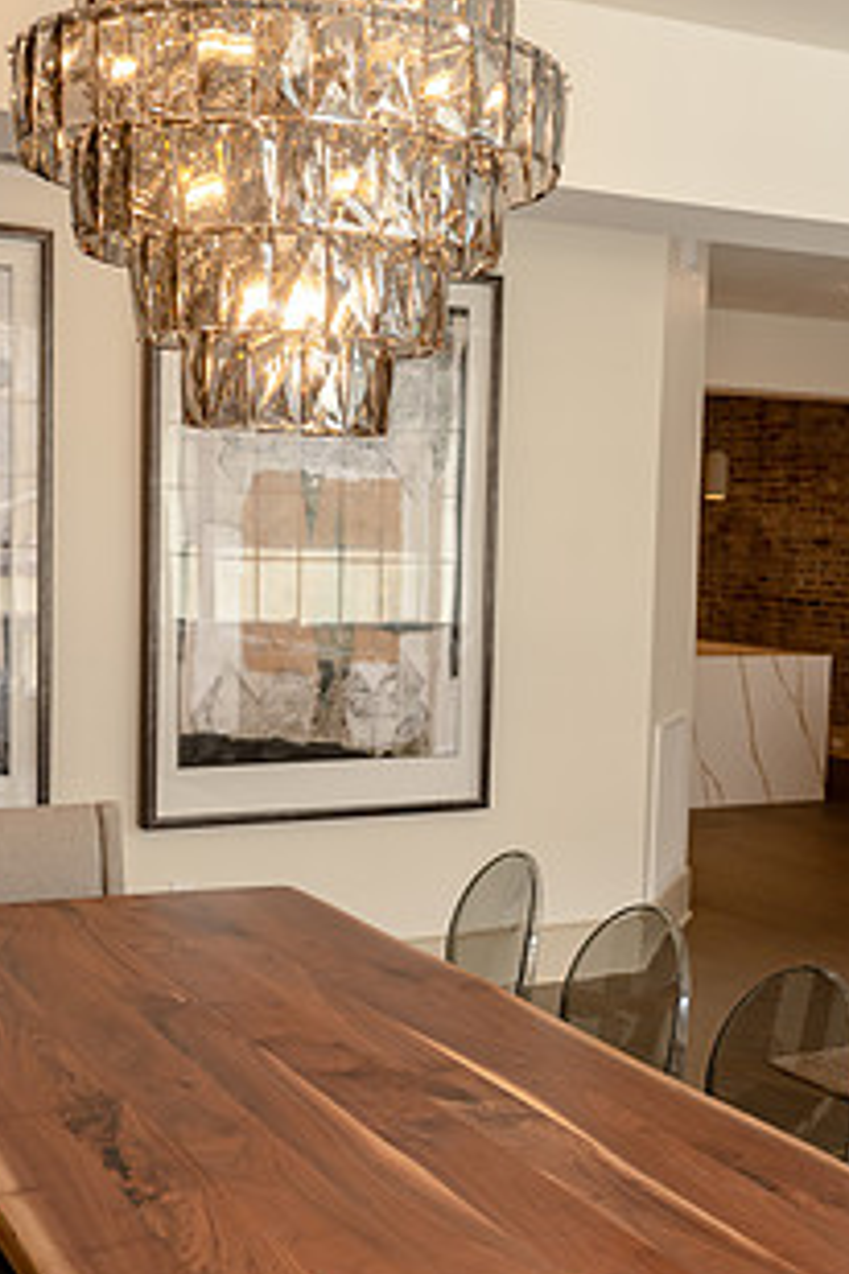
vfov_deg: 38.9
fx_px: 1804
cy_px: 680
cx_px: 424
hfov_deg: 26.5
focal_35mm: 51
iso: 400
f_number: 4
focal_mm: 35
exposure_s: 1/125
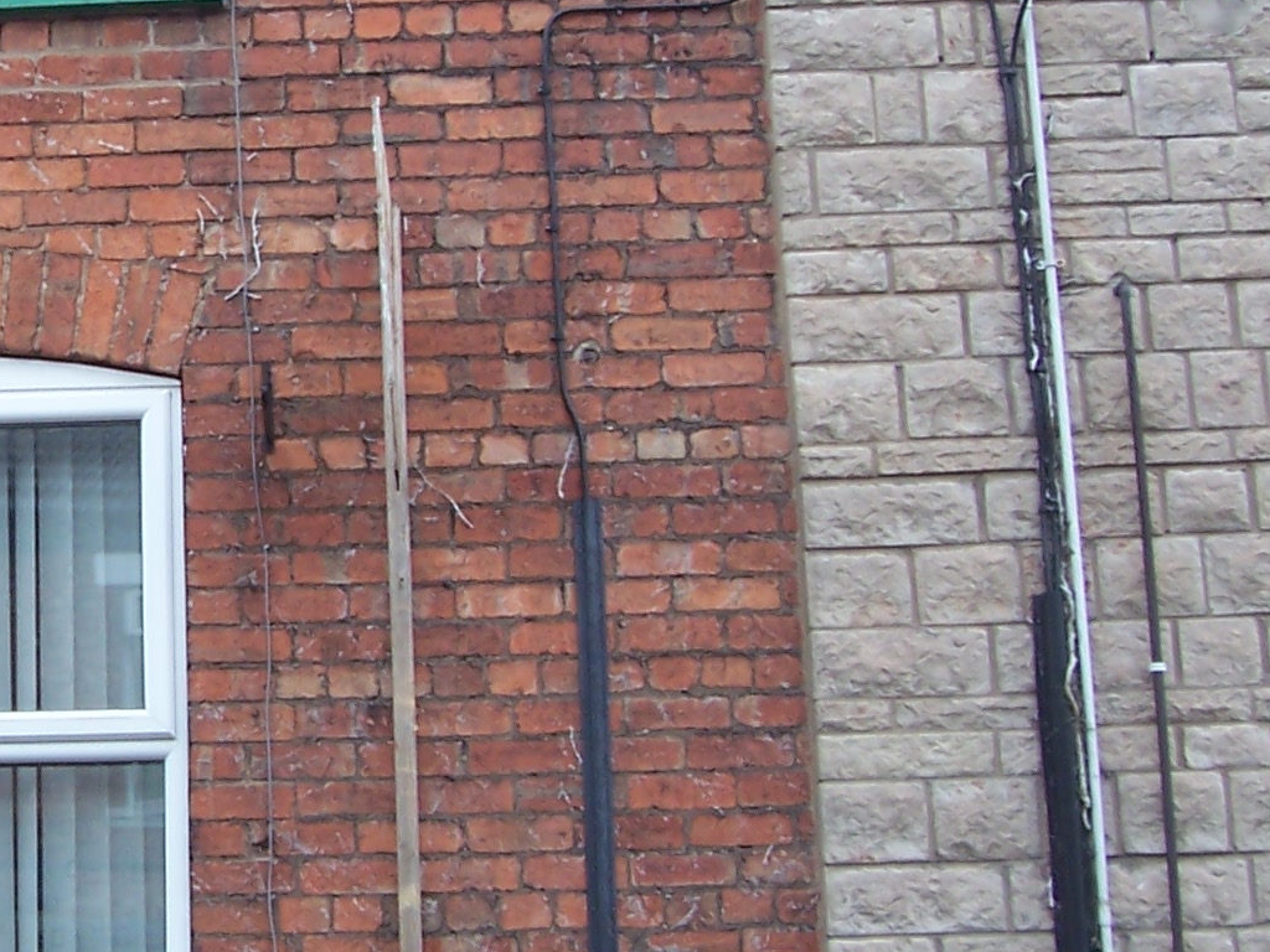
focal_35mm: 85
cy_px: 409
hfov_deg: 22.0
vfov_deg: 17.4
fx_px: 3119
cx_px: -72
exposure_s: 1/250
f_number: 2.7
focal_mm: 5.6
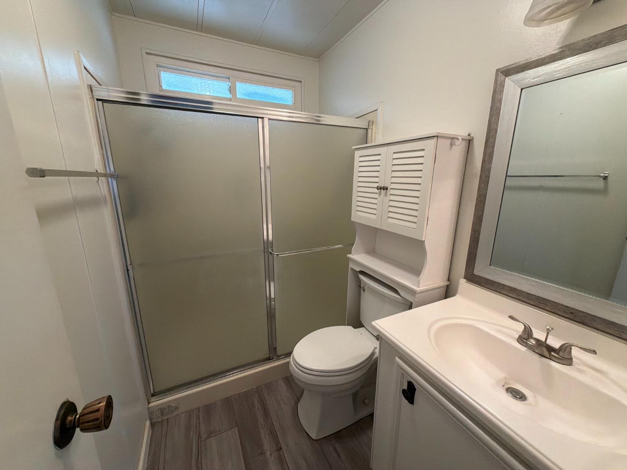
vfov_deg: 85.7
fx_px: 254
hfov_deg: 102.1
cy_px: 235
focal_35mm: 14
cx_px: 314
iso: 320
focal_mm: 2.22
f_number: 2.2
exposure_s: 1/120
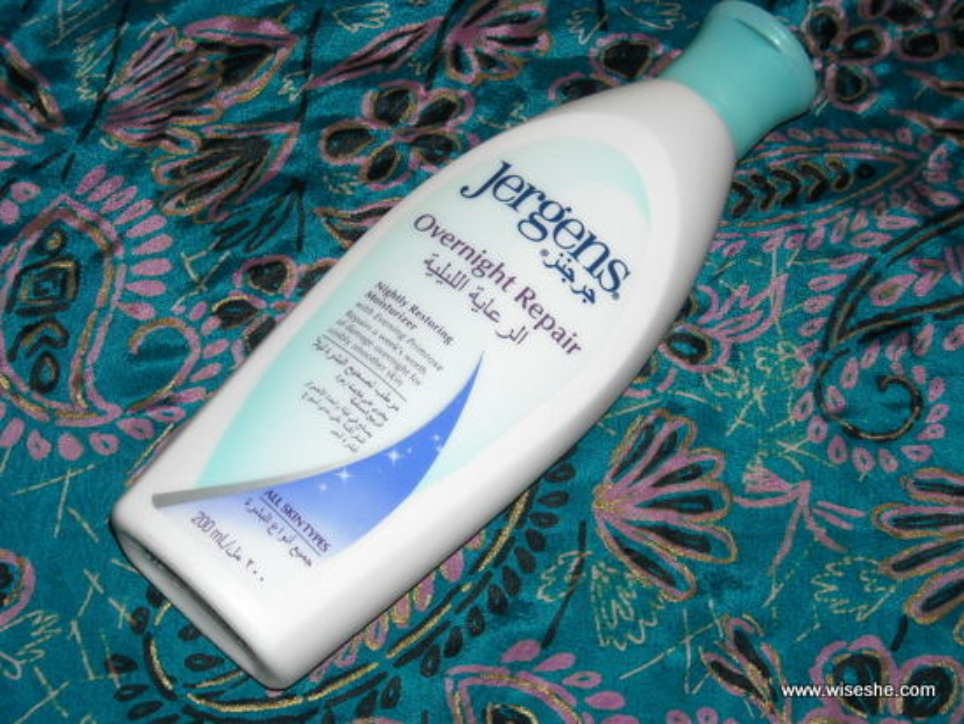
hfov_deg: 25.6
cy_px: 362
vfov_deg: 19.4
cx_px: 482
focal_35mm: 76
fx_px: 2117
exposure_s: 1/125
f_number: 3.9
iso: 200
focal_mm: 12.3
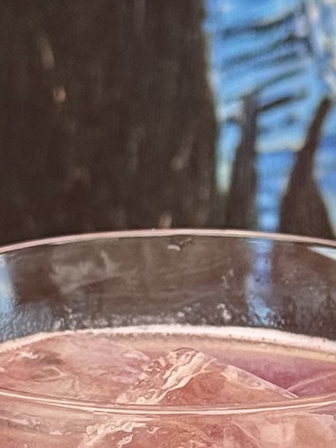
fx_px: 2990
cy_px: 453
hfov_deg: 6.4
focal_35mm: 231
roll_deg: -3.1
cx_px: 328
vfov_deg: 8.5
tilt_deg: -20.2
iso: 64
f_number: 1.78
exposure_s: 1/545
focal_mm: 6.76
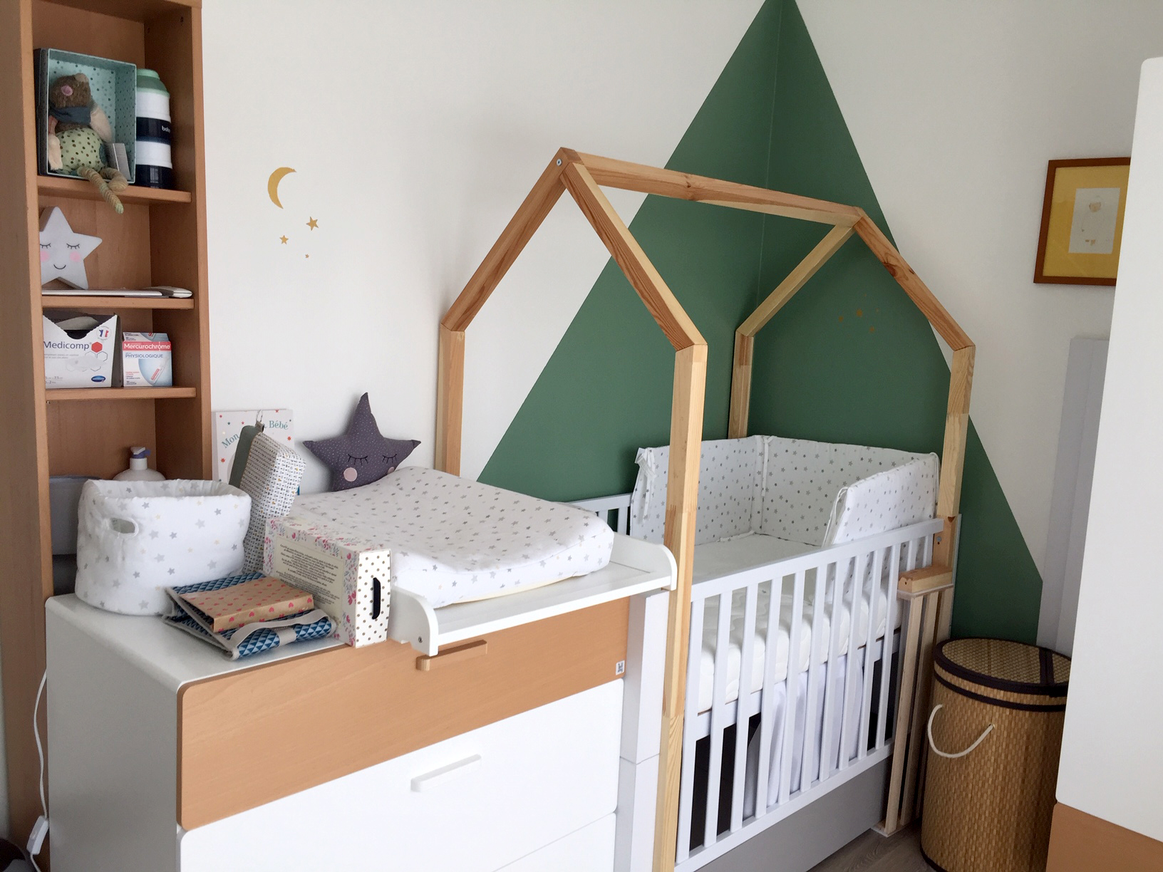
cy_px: 436
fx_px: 974
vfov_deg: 48.2
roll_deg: -2.6
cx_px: 582
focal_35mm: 29
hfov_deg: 61.7
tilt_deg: -7.5
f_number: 2.2
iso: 40
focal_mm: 4.15
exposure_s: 1/50
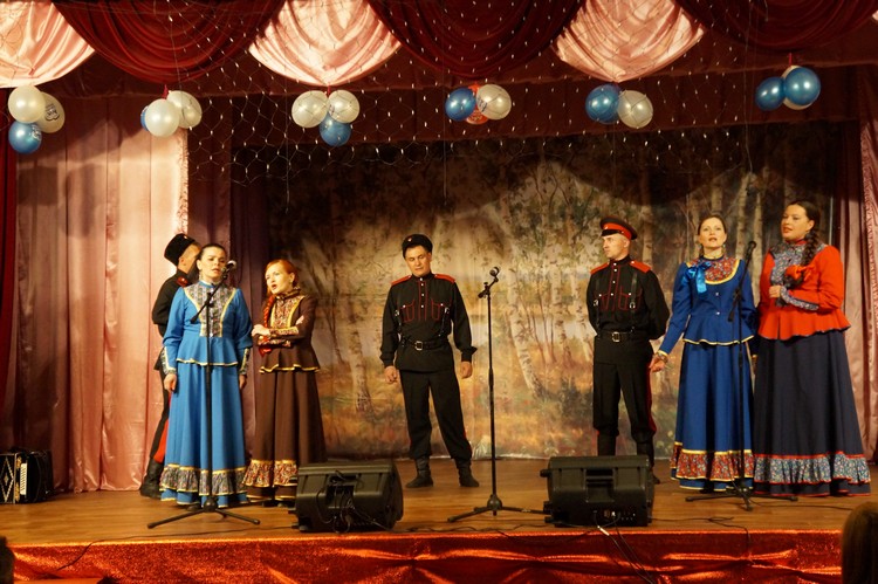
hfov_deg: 31.2
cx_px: 439
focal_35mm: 64
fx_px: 1572
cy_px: 292
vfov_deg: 21.1
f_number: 4.5
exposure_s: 1/100
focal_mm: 43
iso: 3200
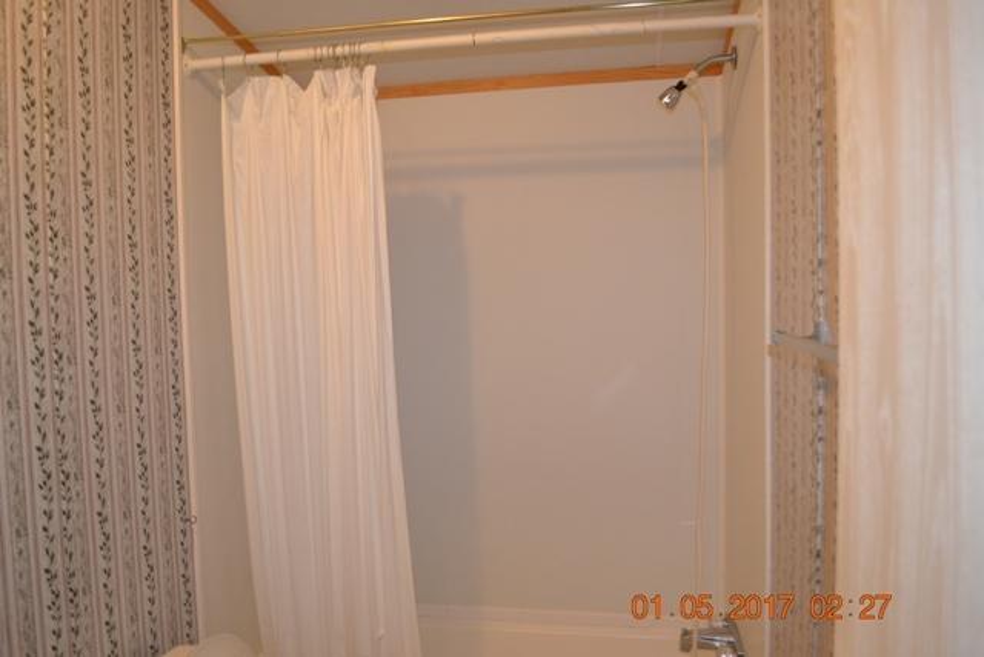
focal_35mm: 27
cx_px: 492
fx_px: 738
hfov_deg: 67.4
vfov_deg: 48.0
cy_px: 328
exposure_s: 1/60
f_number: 3.5
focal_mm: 18
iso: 800
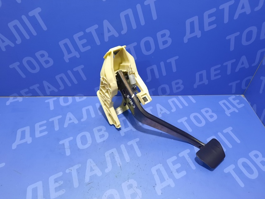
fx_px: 191
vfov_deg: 54.9
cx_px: 132
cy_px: 100
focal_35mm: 25
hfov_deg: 69.4
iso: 320
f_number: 2
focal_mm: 4.6
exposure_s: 1/25
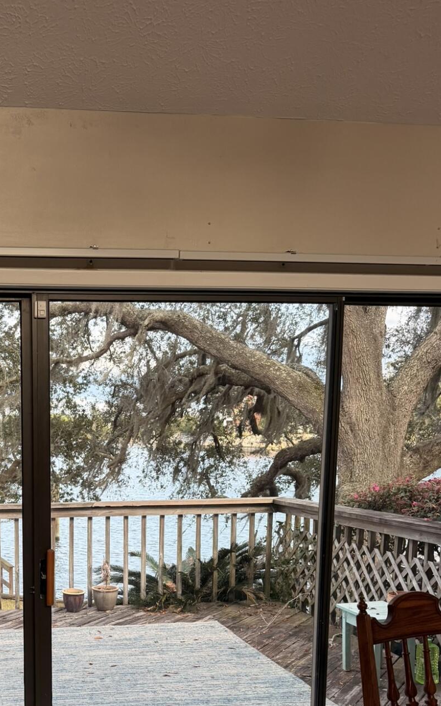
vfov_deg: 47.0
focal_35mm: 40
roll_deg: +0.2
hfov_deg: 30.5
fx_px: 769
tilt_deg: -8.0
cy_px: 550
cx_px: 40
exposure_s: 1/120
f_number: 1.78
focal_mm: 6.76
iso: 160
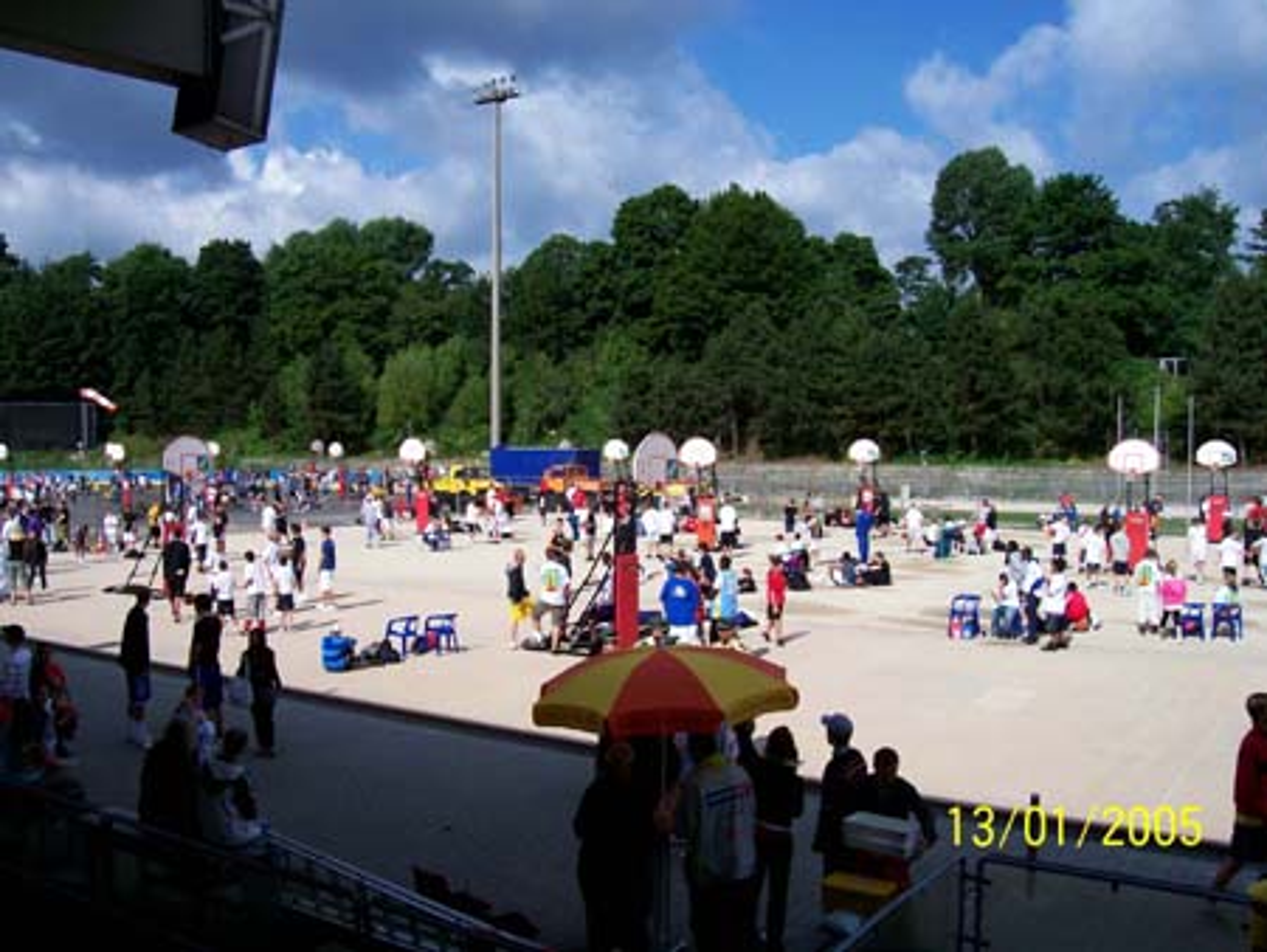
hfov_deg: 53.9
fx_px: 1245
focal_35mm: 34
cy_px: 476
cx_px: 634
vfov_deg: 41.8
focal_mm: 5.6
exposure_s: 1/742
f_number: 5.1
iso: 80
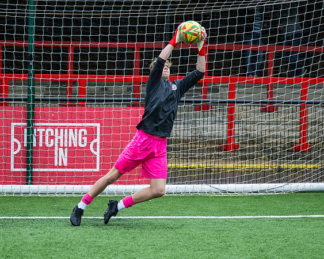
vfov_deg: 11.6
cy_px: 140
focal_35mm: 133
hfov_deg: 14.4
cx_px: 152
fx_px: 1278
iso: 400
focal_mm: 104
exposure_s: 1/1000
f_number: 4
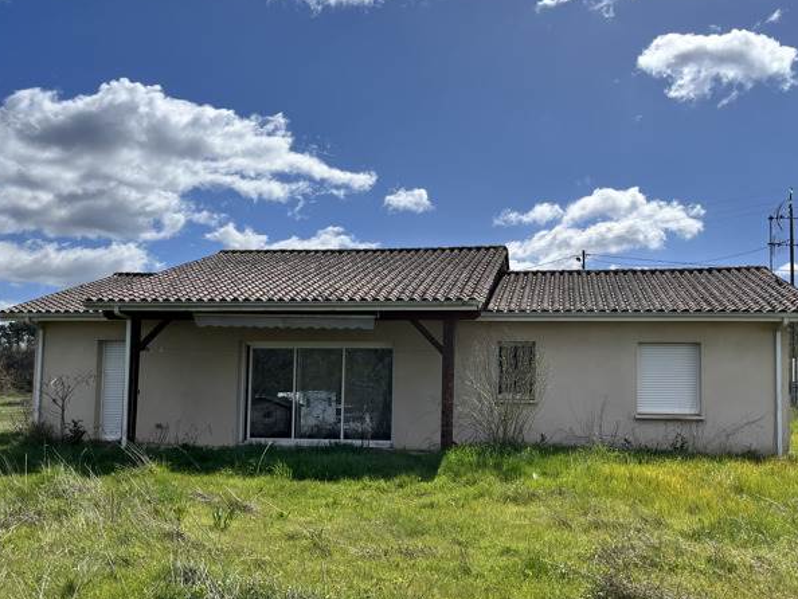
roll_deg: -0.7
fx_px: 807
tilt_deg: +4.1
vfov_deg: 40.6
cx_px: 416
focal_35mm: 35
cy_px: 341
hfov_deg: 52.6
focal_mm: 5.1
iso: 50
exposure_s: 1/6897
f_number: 1.6
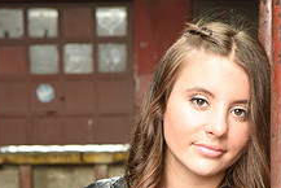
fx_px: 1148
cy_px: 271
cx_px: 131
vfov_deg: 9.1
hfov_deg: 14.0
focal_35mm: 147
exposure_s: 1/60
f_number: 6.3
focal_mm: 55
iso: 500
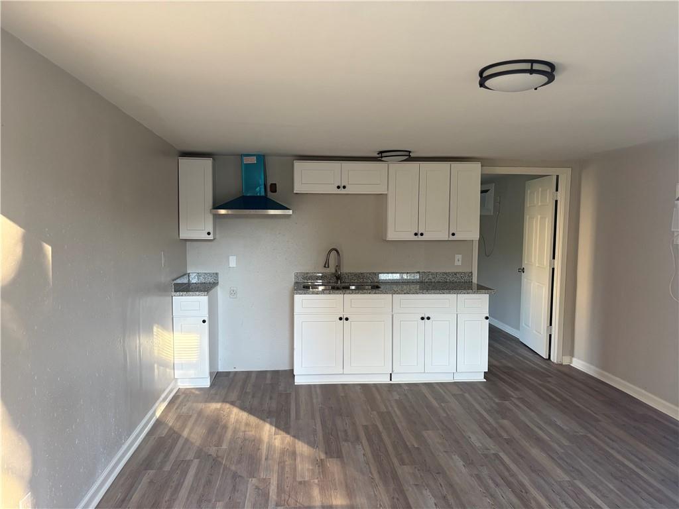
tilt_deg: -3.9
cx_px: 340
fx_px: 510
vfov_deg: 53.1
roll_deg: +0.3
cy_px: 254
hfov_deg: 67.3
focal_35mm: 26
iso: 125
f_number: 1.6
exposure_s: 1/110
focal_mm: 5.96
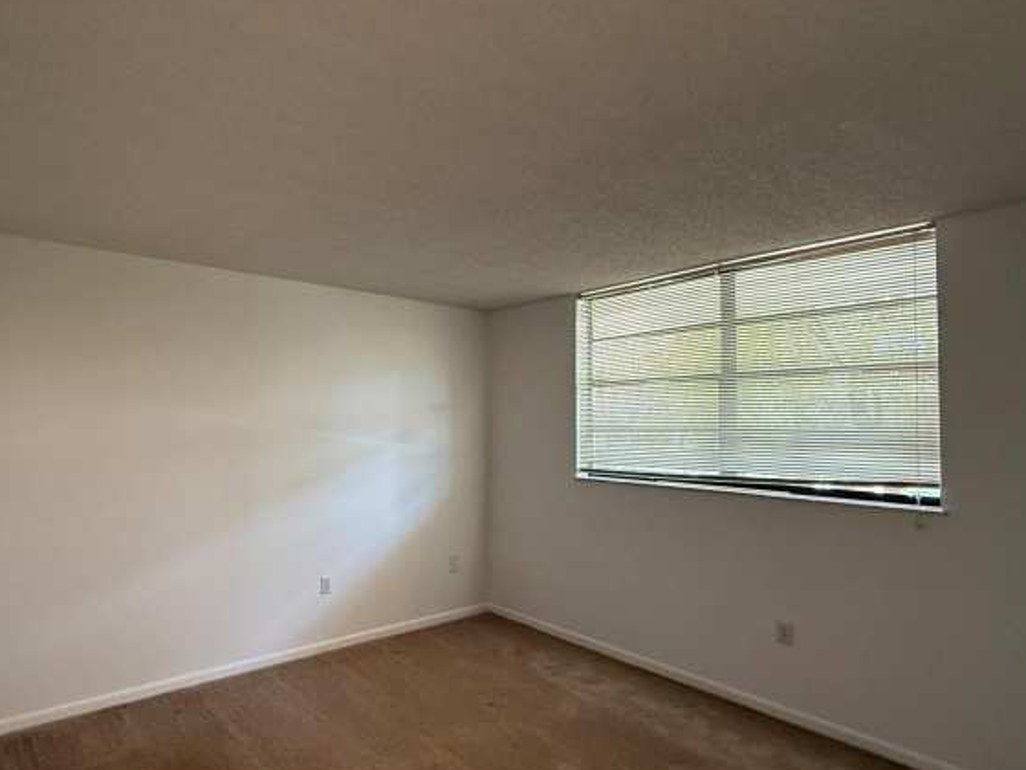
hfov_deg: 80.0
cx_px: 376
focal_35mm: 20
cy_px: 407
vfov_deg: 65.9
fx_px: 593
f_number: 2.2
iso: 400
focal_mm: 2.22
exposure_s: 1/120
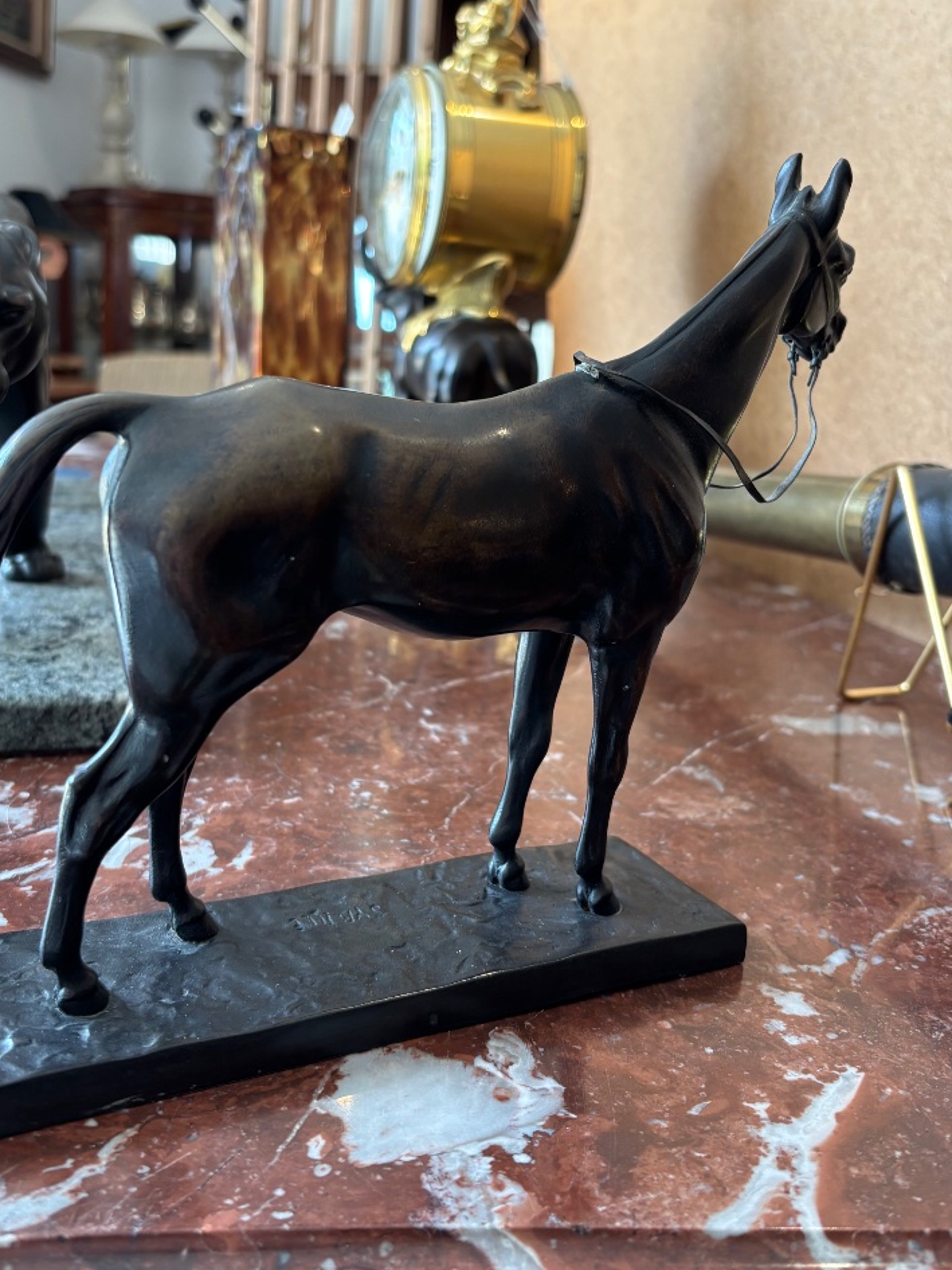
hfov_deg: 42.9
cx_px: 423
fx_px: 1210
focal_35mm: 33
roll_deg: -3.9
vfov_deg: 55.2
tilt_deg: -11.9
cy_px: 558
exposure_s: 1/100
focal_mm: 5.96
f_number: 1.6
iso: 125
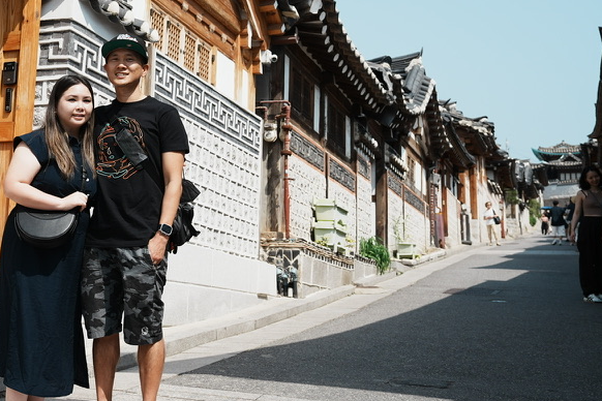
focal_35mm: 56
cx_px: 58
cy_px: 117
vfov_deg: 24.0
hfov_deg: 33.7
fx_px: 936
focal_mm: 30
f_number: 3.5
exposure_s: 1/1600
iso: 100
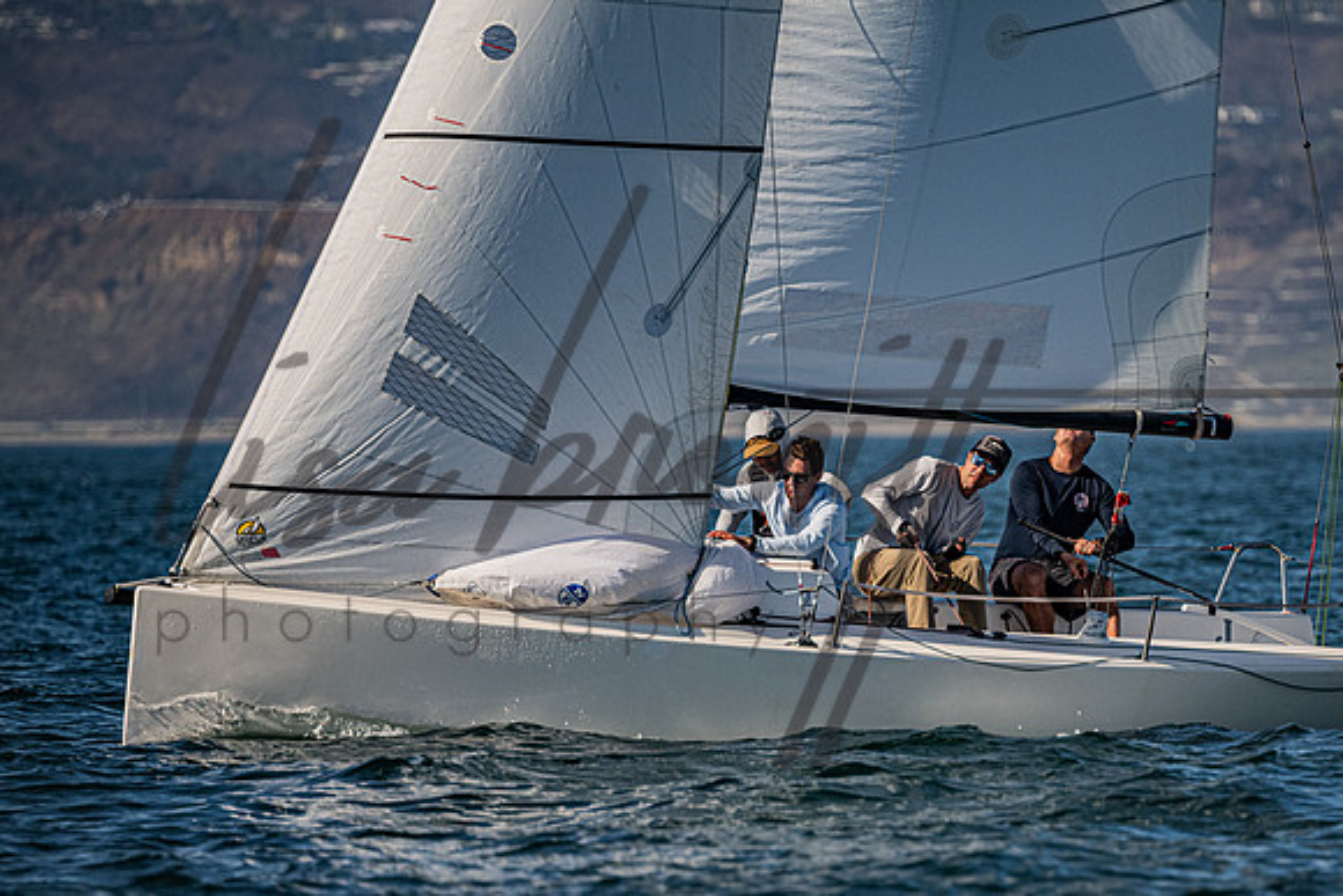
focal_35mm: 540
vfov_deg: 2.5
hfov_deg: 3.8
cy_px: 602
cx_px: 902
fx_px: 20147
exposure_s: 1/3200
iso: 320
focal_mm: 400
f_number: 5.6
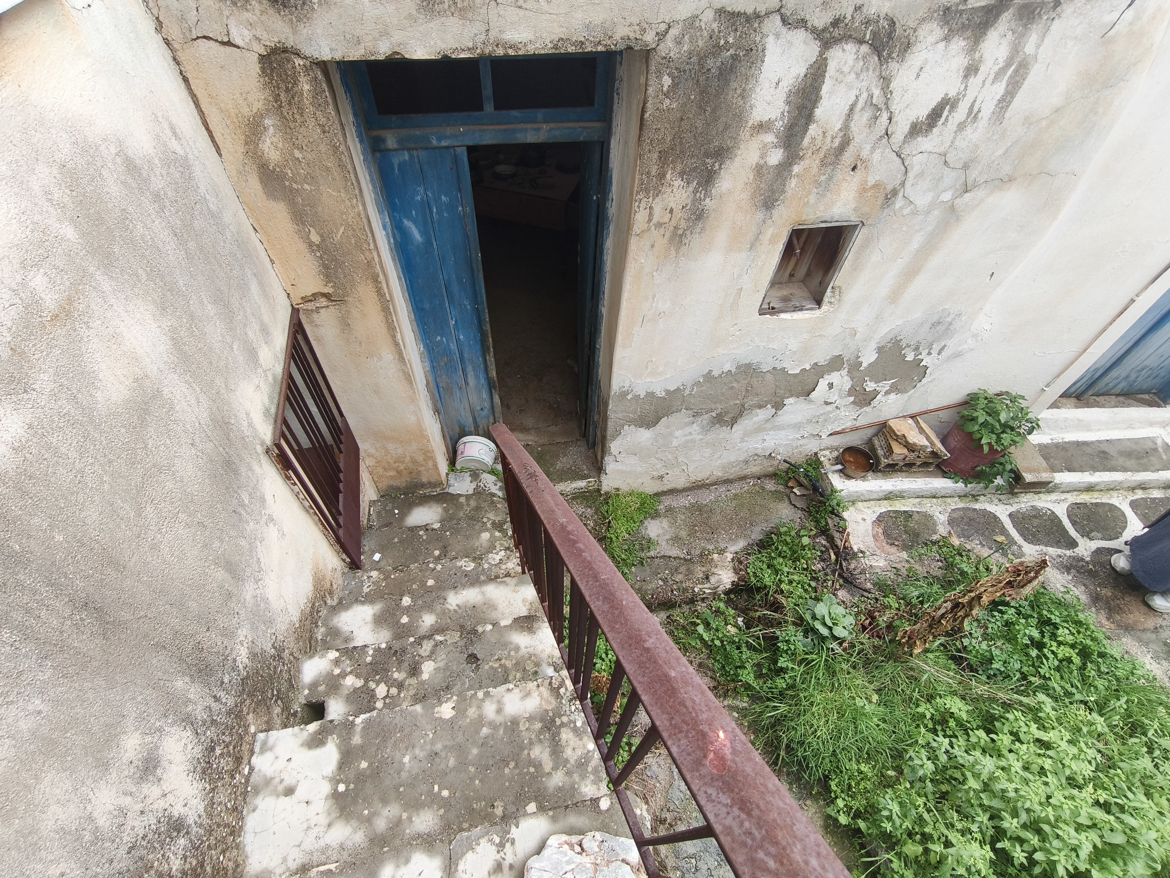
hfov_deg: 94.5
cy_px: 439
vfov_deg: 78.1
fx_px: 541
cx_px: 585
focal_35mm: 16
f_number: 2.2
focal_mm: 1.91
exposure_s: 1/100
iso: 64
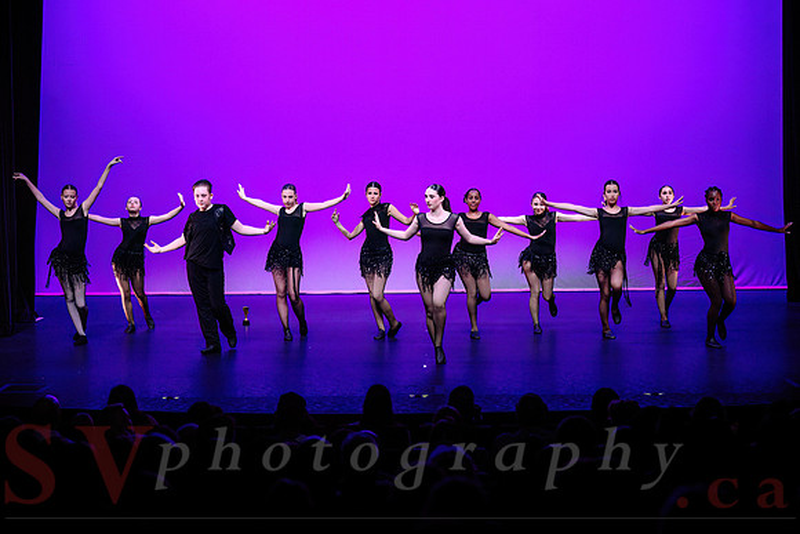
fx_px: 1721
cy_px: 242
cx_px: 383
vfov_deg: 17.6
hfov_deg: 26.2
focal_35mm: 77
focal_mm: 70
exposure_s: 1/800
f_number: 2.8
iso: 1250
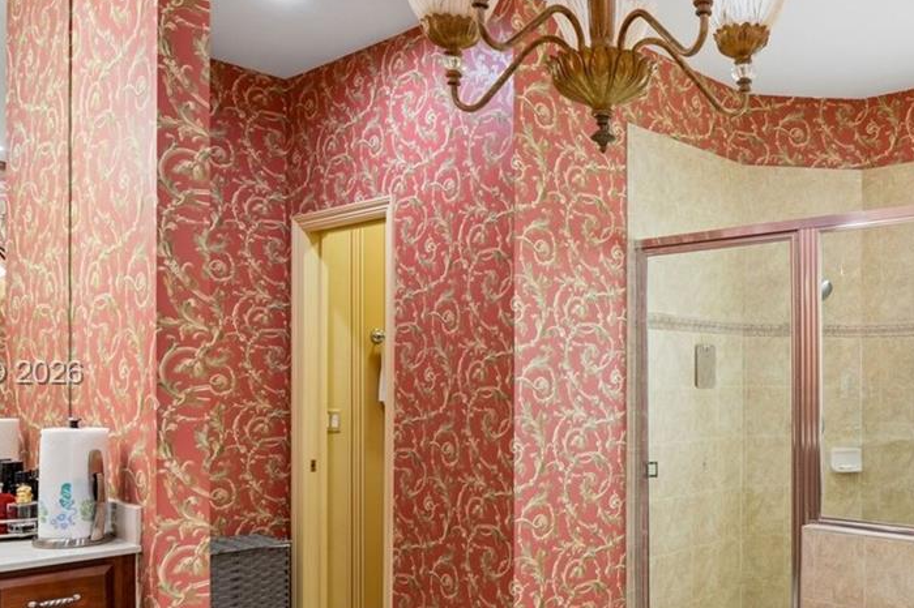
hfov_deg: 55.0
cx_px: 721
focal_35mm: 32
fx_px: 812
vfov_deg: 40.8
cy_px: 374
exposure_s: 1/8
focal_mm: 14
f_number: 9
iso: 200
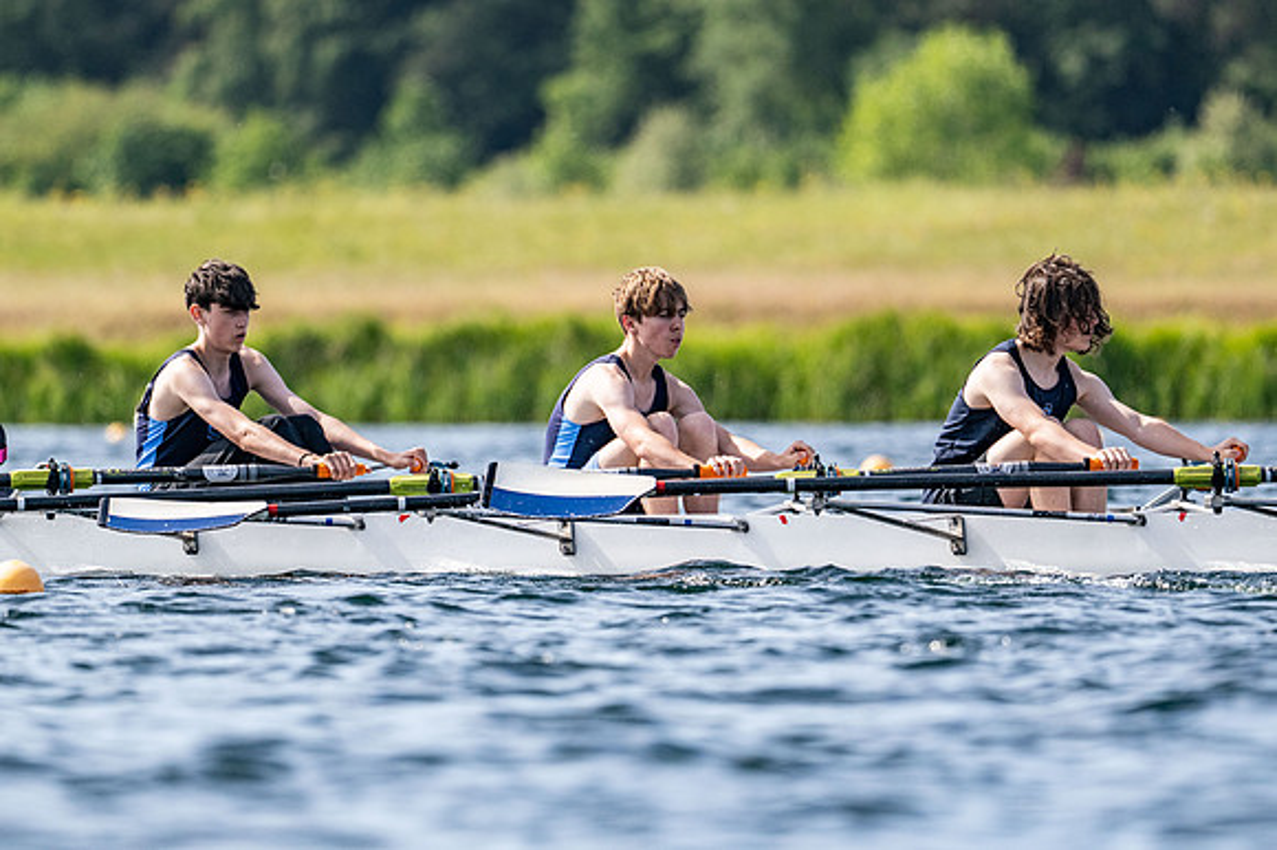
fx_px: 21270
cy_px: 425
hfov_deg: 3.4
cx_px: 638
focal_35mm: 600
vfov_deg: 2.3
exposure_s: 1/2500
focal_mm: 400
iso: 320
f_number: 4.5
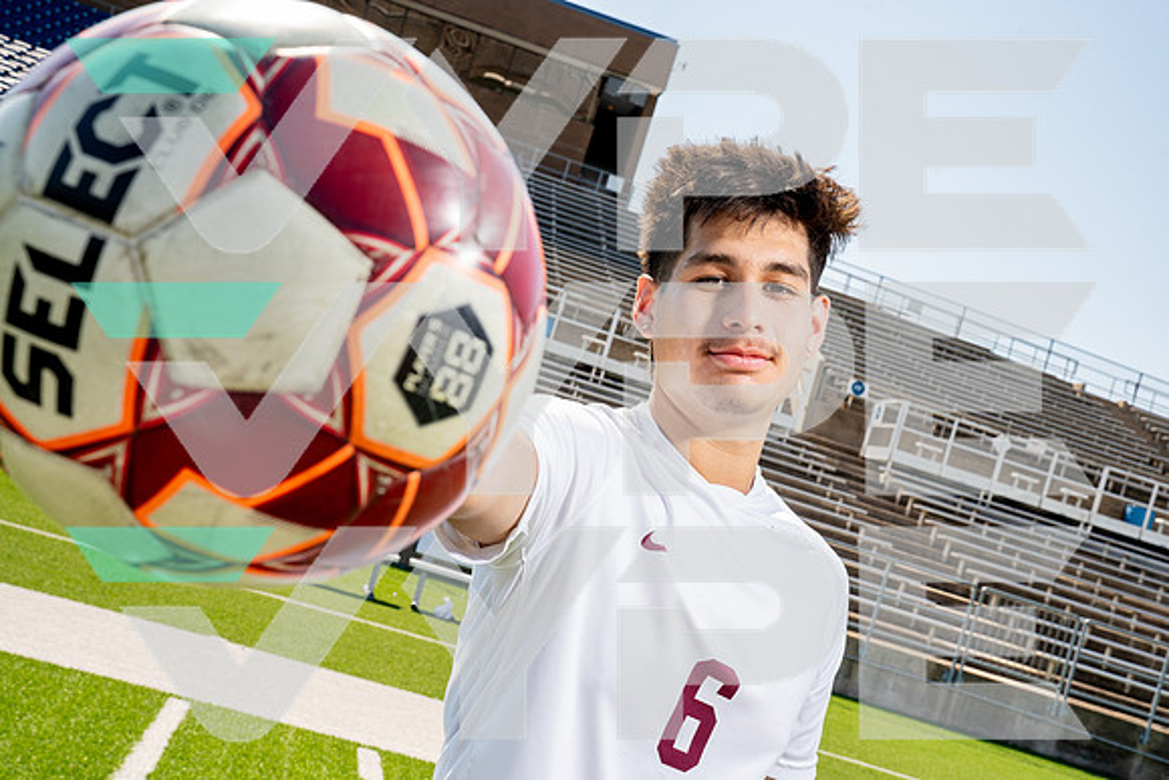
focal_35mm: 44
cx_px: 584
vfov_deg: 30.5
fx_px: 1429
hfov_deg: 44.5
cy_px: 390
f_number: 11
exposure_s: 1/250
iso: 320
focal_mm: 44
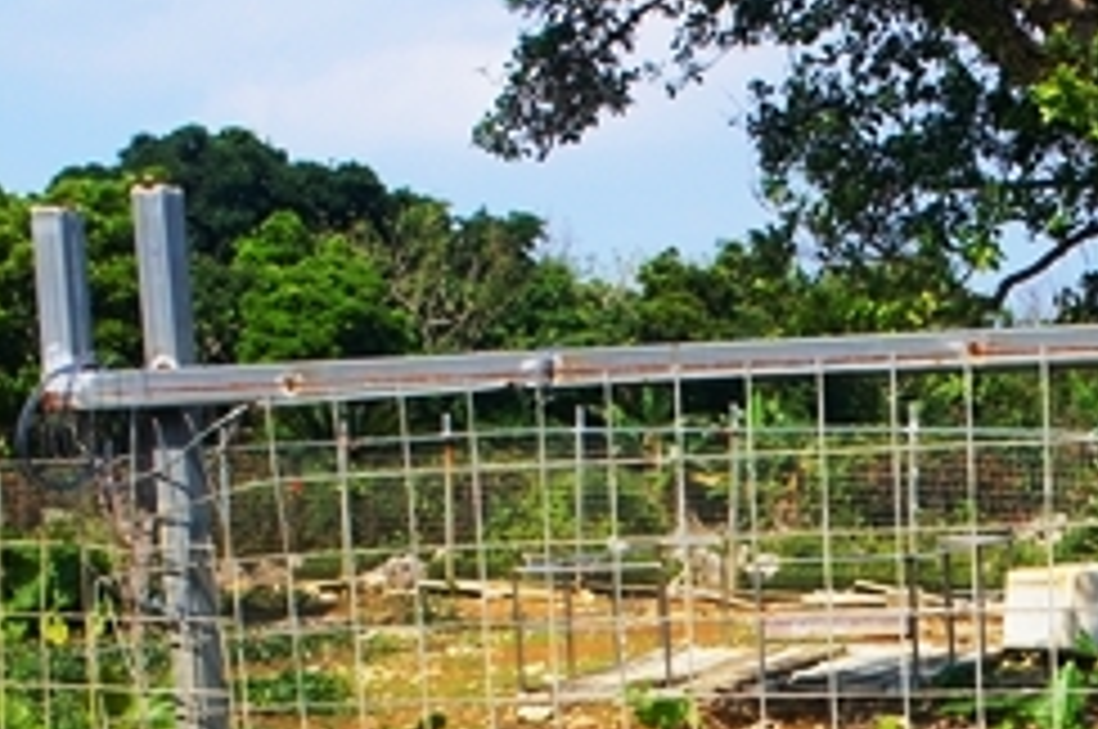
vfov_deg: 12.2
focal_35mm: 108
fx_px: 3290
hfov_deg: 18.4
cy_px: 1028
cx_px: 1148
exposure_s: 1/250
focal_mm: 22
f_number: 13
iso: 200
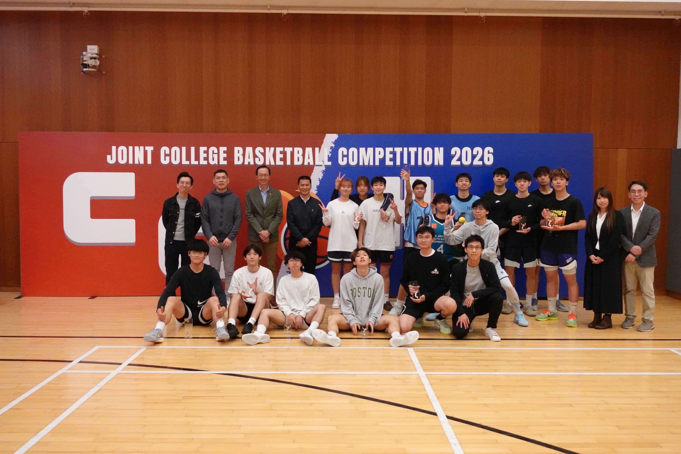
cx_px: 340
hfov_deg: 61.9
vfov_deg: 43.6
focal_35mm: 30
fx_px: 567
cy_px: 227
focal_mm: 11.7
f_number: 2.5
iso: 5000
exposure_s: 1/320
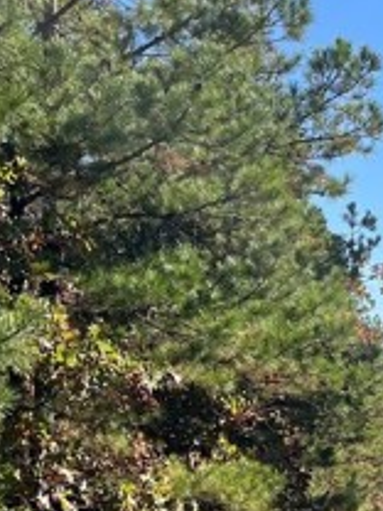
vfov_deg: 20.4
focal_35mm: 96
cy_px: 280
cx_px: 584
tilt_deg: +2.6
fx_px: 1416
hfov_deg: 14.3
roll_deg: +1.6
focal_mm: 5.1
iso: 50
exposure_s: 1/2513
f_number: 1.6
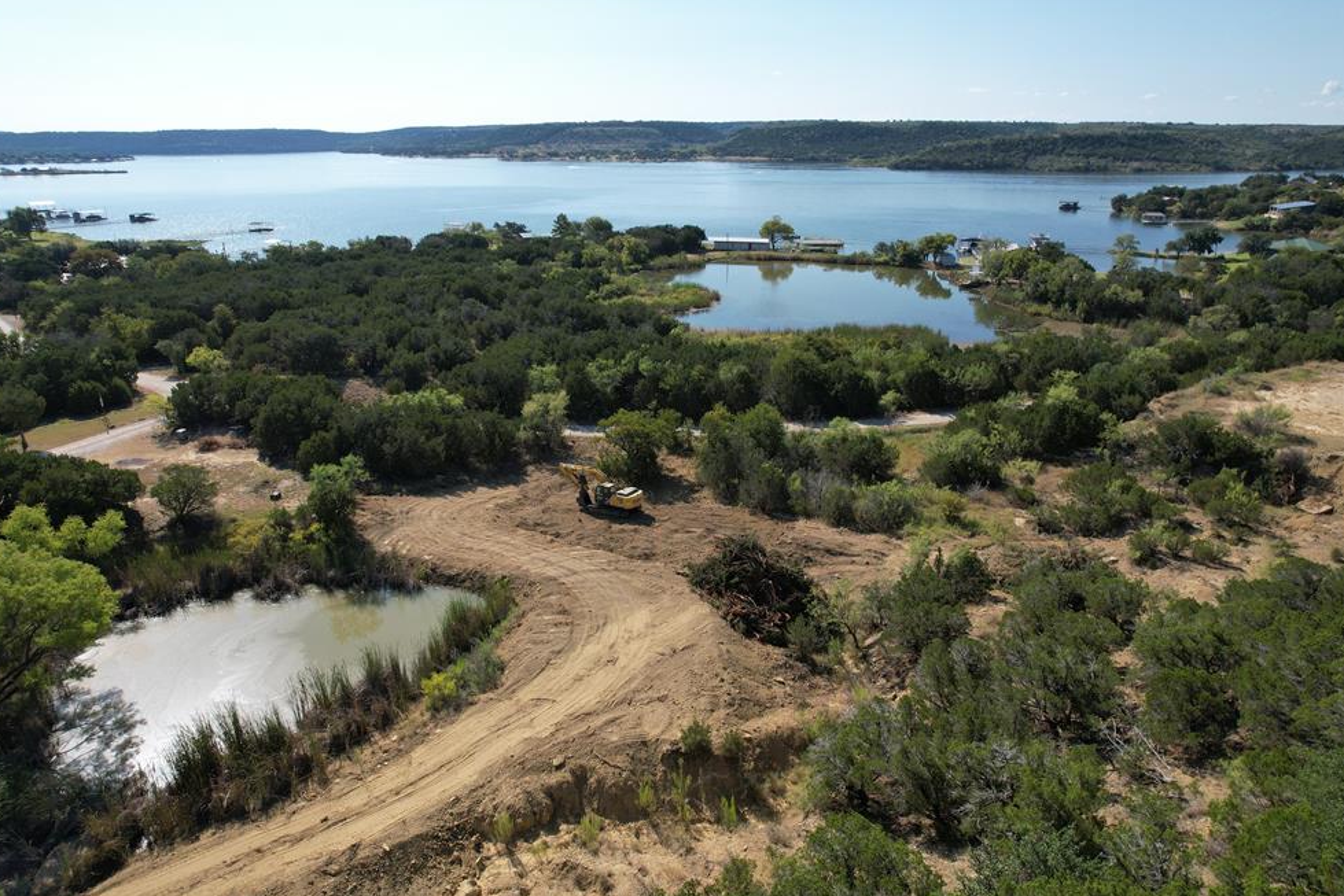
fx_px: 859
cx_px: 684
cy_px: 432
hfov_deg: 76.1
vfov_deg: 55.1
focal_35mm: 23
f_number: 2.8
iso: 100
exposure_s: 1/2000
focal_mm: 8.38
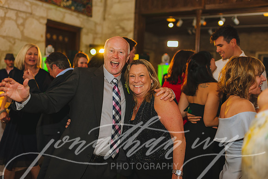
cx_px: 146
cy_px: 82
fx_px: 283
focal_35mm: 38
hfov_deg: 50.5
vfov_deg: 35.0
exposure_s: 1/200
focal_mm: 35
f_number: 2
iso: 640
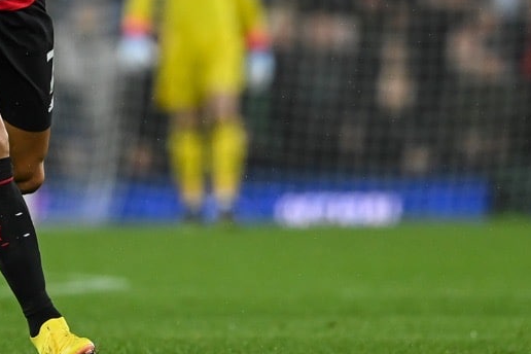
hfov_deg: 2.2
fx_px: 13716
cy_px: -8
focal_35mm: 930
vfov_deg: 1.5
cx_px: -65
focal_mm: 400
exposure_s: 1/1600
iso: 3200
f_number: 4
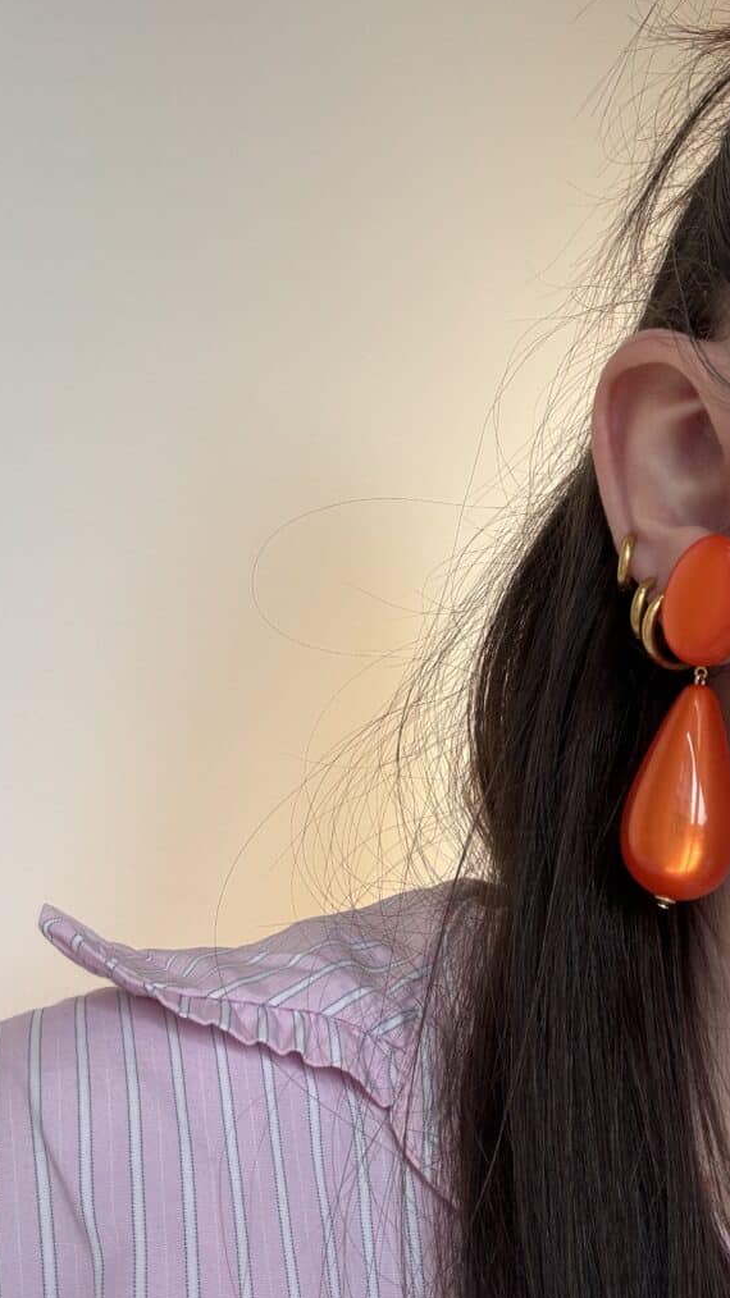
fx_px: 1136
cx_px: 361
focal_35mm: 33
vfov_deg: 59.5
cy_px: 649
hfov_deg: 35.6
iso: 25
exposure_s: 1/121
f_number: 1.9
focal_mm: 2.69
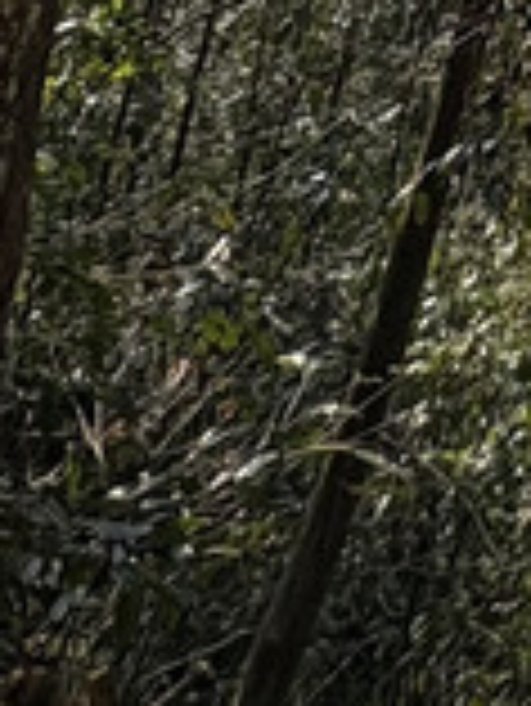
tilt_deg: +19.7
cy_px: -1336
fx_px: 2186
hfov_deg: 11.8
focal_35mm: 107
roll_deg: -0.9
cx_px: 1188
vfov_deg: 11.6
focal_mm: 2.22
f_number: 2.2
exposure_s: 1/1637
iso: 64
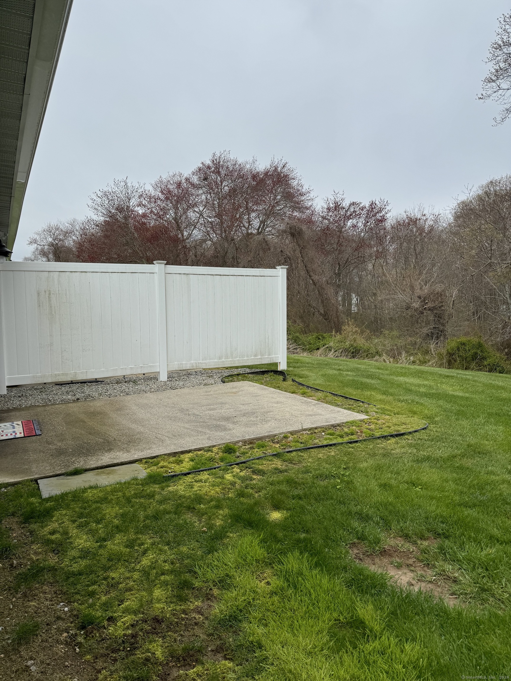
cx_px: 256
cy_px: 340
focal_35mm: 24
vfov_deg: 71.6
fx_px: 472
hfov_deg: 56.8
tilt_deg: -5.4
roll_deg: -0.1
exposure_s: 1/5814
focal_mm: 6.76
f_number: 1.78
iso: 80
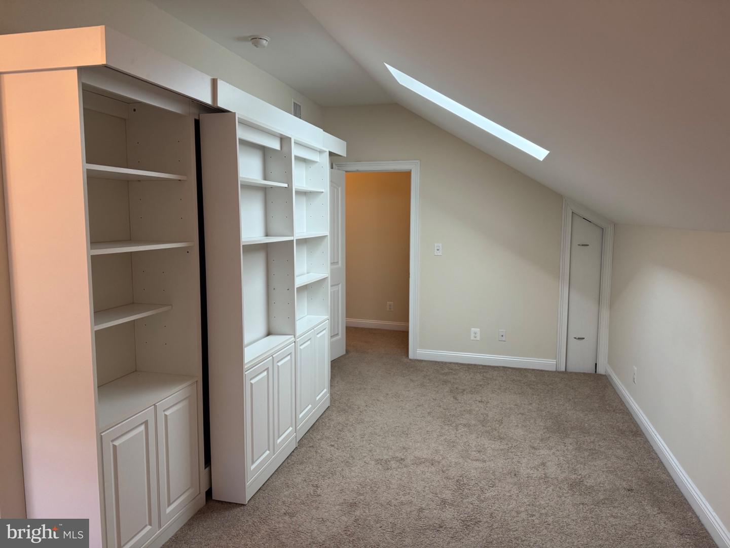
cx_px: 365
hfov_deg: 71.6
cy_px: 274
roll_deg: -0.7
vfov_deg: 56.8
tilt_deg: -6.0
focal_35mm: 24
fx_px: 506
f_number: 1.78
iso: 200
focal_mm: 6.76
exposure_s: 1/60
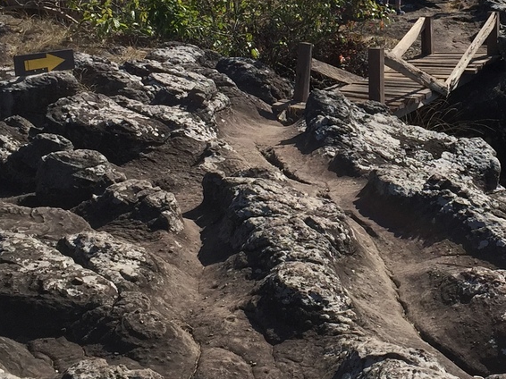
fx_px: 1198
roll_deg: +0.4
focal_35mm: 82
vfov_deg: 17.7
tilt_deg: -0.2
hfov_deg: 23.5
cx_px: 414
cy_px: 33
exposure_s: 1/2825
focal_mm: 4.15
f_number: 2.2
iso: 32
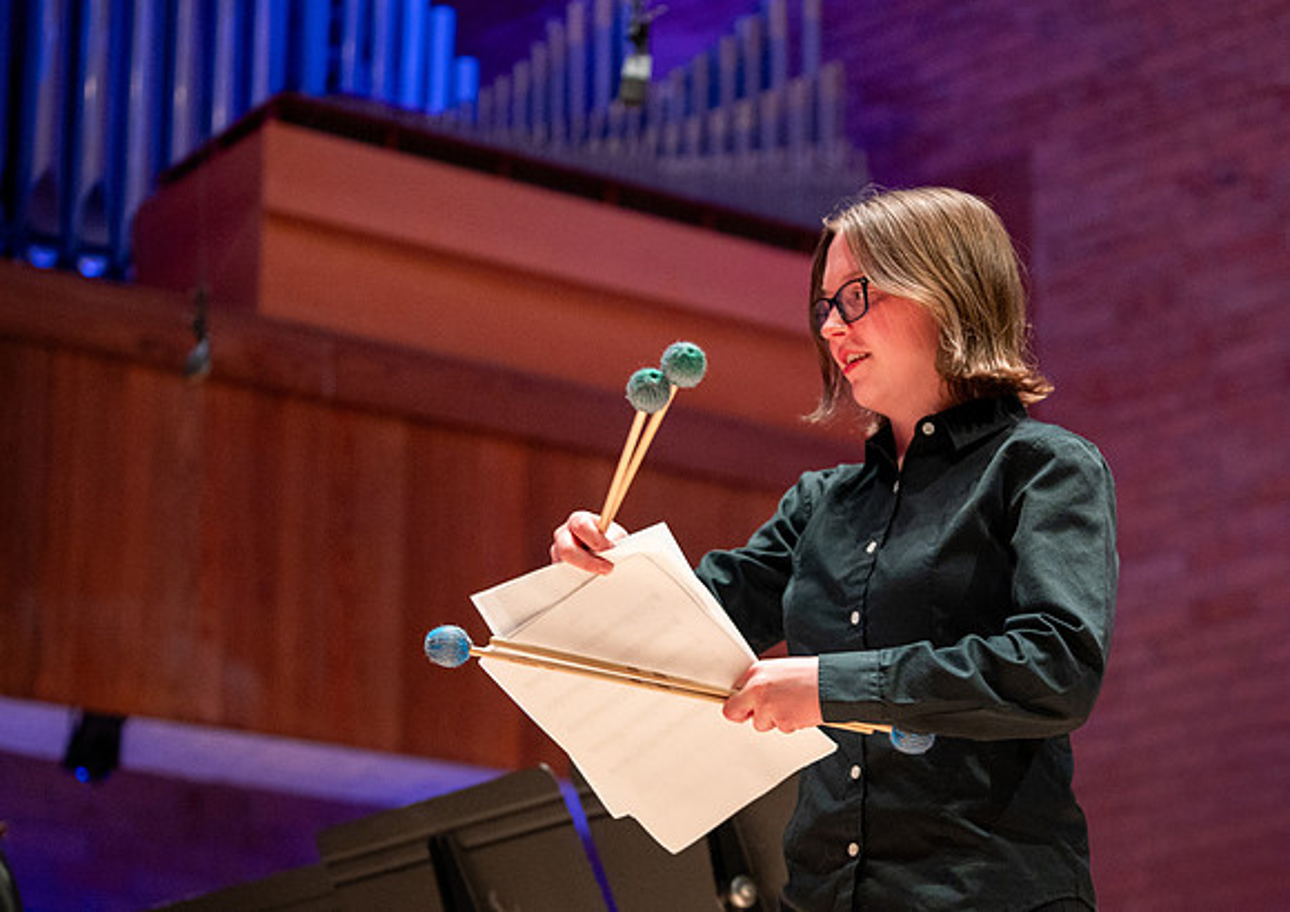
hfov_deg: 19.4
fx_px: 3754
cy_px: 630
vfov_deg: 13.8
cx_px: 922
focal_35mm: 103
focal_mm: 70
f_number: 2.8
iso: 2000
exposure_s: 1/320
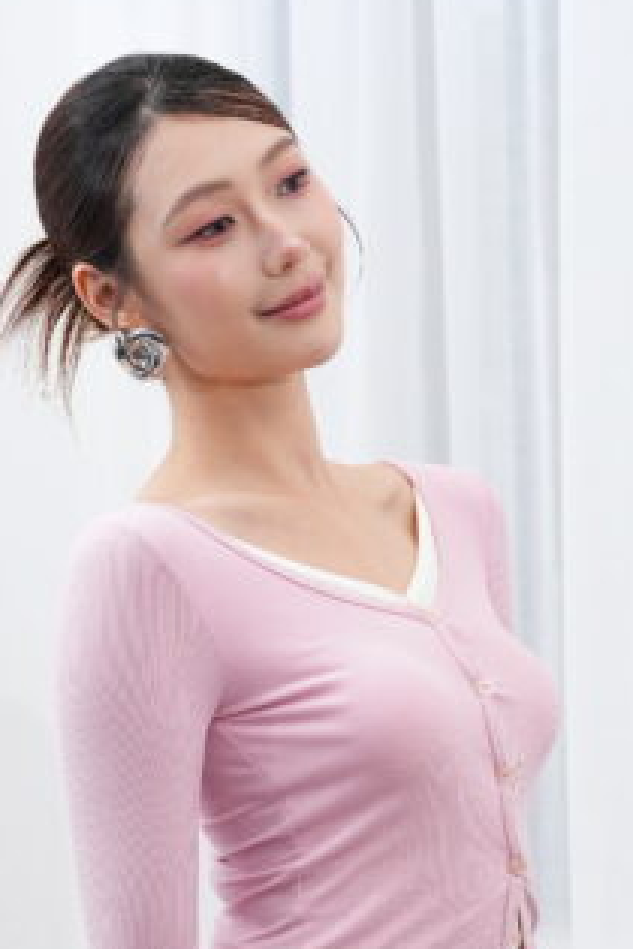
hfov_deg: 10.2
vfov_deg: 15.2
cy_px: 786
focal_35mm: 134
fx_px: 3534
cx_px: 316
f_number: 5
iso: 250
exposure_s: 1/200
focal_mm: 67
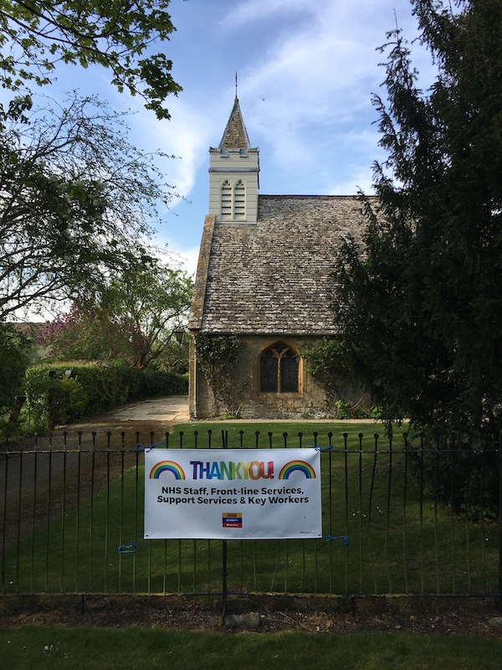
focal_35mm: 29
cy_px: 335
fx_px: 561
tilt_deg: +2.3
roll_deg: -0.4
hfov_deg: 48.2
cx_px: 251
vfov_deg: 61.7
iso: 25
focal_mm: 4.15
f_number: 2.2
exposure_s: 1/793
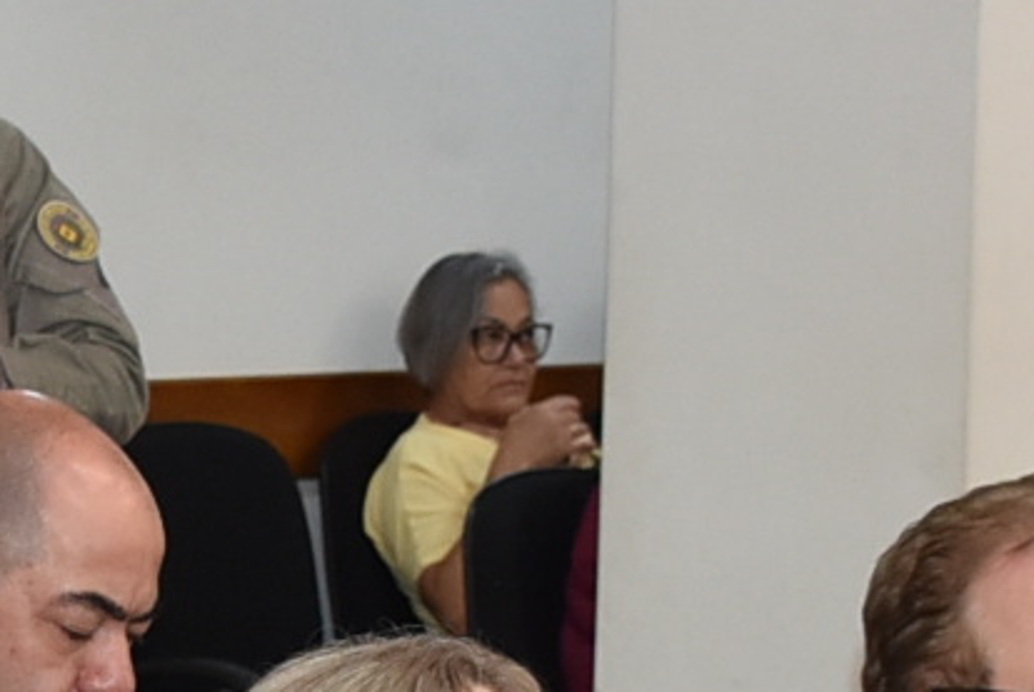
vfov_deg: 7.0
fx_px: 5607
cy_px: 852
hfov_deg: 10.4
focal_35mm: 195
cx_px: -110
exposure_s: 1/60
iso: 450
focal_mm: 18
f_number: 3.5
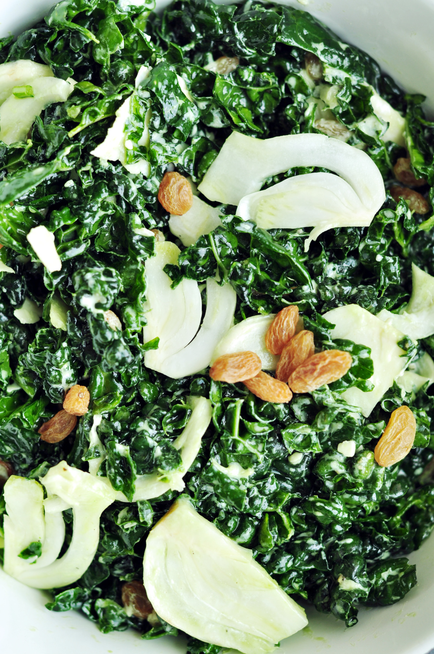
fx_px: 1360
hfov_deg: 18.1
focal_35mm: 75
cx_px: 217
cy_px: 327
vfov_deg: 27.0
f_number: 4
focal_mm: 50
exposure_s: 1/80
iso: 100
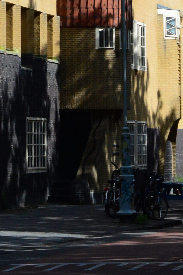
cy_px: -44
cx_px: -58
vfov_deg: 9.6
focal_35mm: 211
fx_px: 1612
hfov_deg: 6.4
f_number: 8
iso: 1600
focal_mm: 50
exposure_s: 1/4000
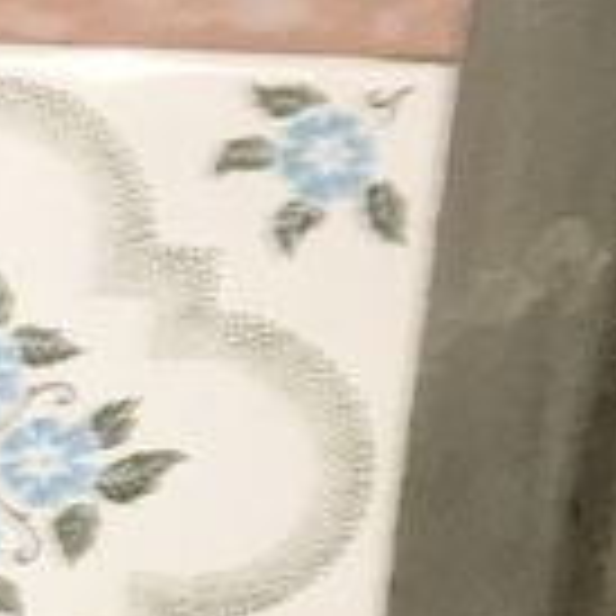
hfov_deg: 6.7
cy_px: 832
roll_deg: -0.9
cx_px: -1547
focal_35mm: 225
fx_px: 4530
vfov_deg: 7.7
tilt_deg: -18.2
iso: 64
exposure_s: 1/17
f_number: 2.2
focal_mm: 4.15
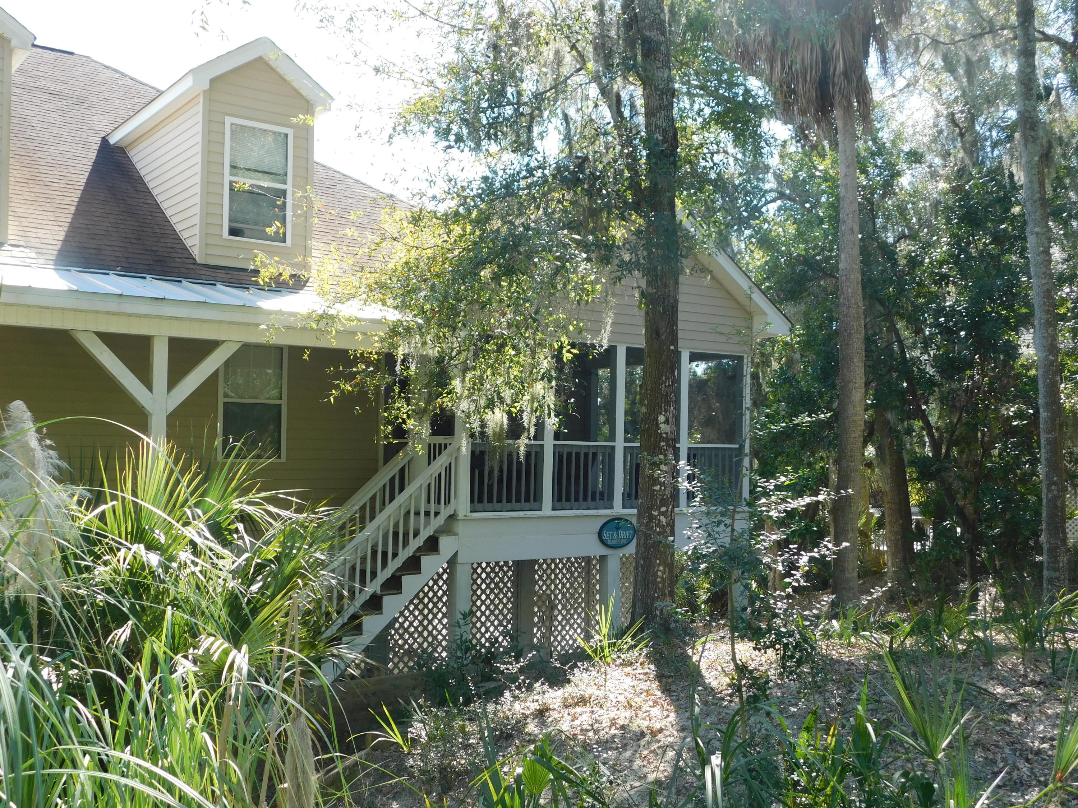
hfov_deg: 51.4
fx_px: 1121
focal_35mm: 36
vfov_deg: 39.7
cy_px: 404
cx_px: 539
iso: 125
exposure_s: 1/200
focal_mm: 6.3
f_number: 3.5
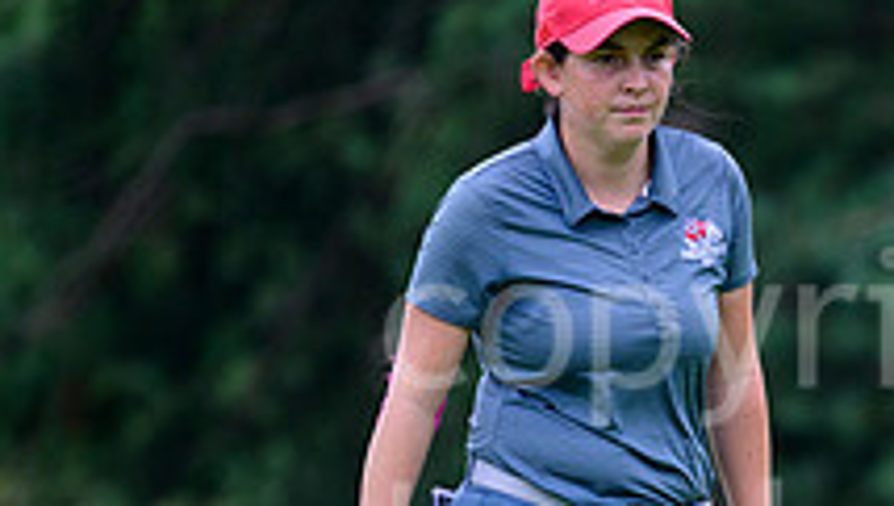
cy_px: 592
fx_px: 22880
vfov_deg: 1.3
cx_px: 932
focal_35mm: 964
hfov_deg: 2.2
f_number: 5.6
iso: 1250
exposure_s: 1/1600
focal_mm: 340
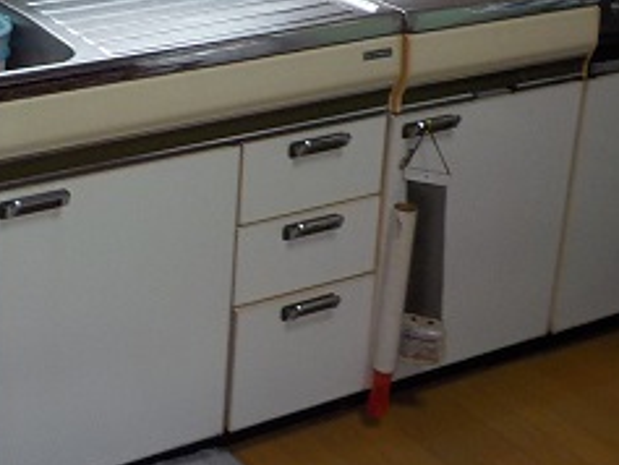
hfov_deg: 25.1
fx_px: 1360
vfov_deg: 18.9
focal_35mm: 76
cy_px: -5
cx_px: 97
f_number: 3.3
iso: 160
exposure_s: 1/30
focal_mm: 4.1
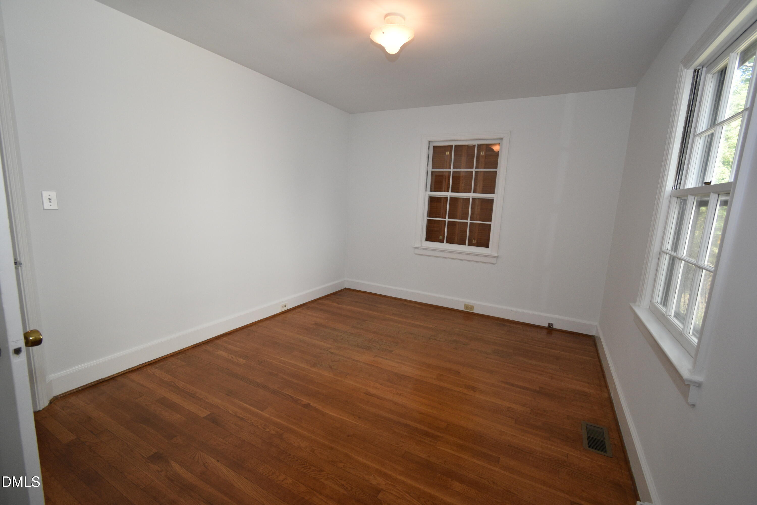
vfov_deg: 77.3
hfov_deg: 100.4
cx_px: 378
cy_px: 252
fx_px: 315
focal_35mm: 15
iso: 800
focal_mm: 10
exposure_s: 1/125
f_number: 4.5
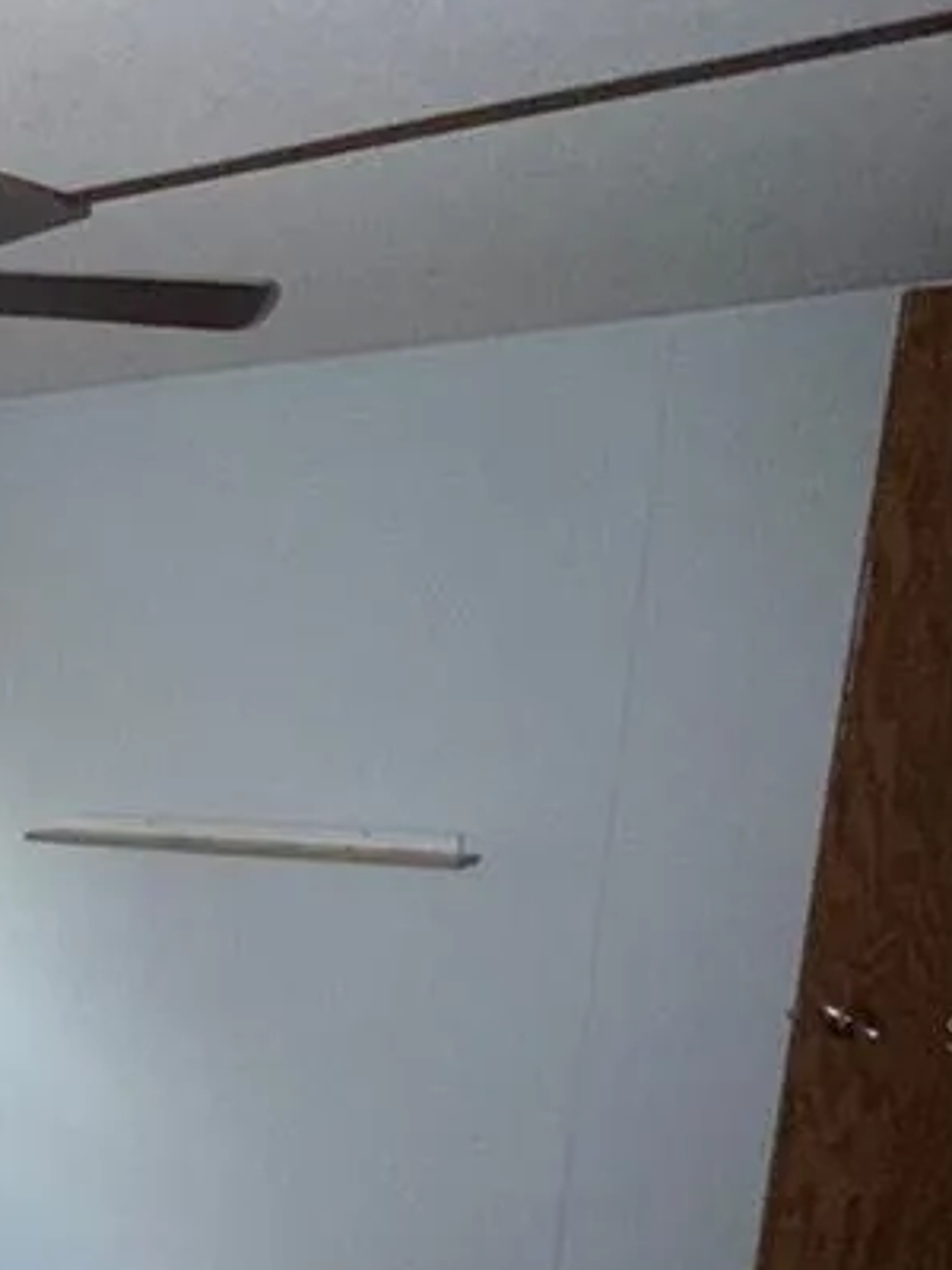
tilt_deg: -11.5
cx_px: -257
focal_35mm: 42
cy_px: 1032
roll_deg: -0.6
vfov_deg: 42.6
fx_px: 1540
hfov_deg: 28.7
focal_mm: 2.22
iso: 200
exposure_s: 1/40
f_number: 2.2
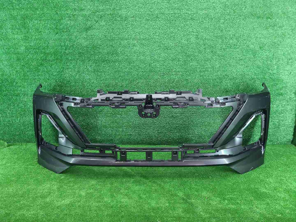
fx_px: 222
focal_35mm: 26
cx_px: 148
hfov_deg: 67.3
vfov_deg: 53.1
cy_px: 111
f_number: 1.8
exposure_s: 1/50
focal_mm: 5.4
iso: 279
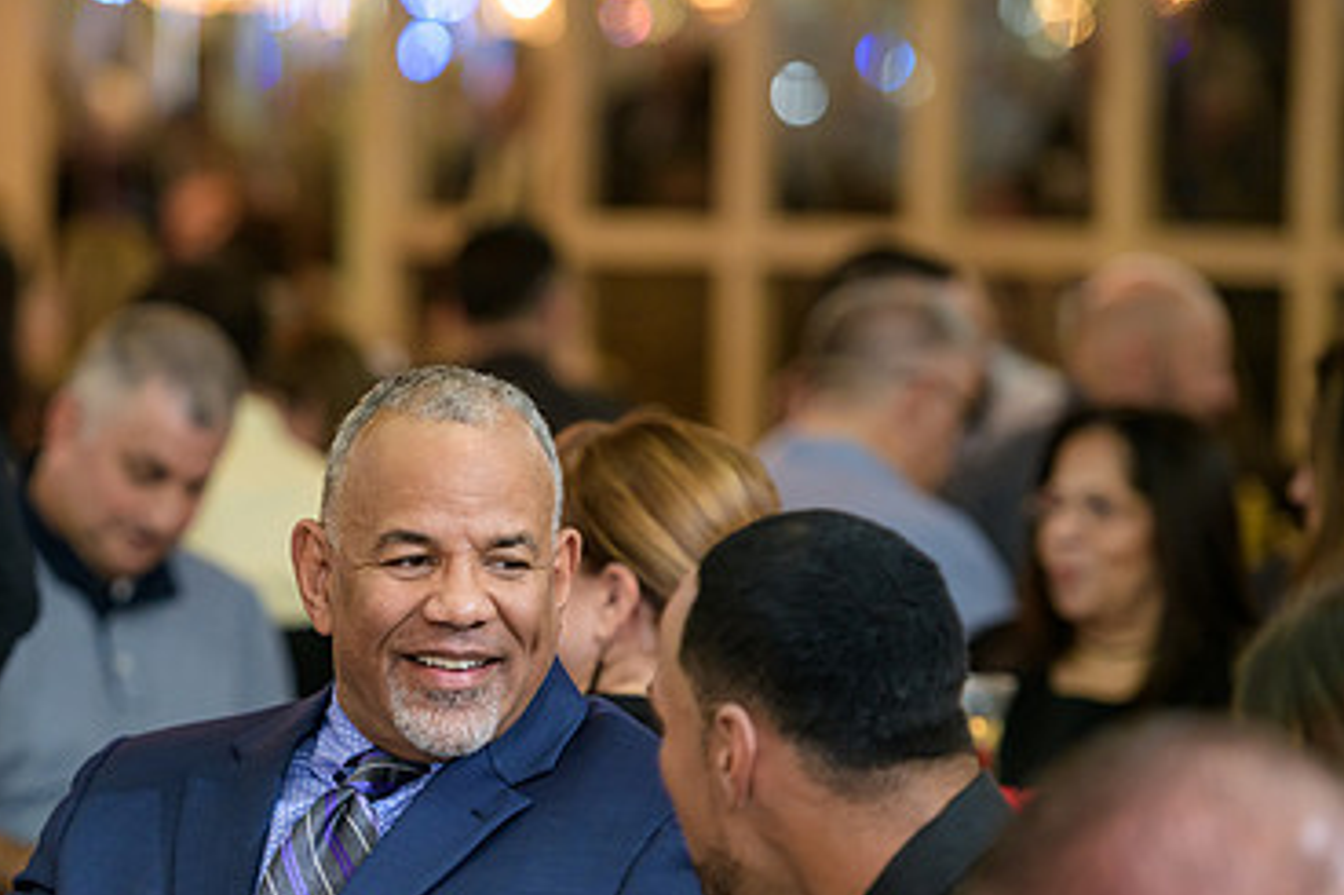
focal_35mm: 213
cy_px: 696
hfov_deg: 9.7
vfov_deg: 6.4
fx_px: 7948
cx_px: 358
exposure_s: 1/125
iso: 400
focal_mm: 135
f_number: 3.2
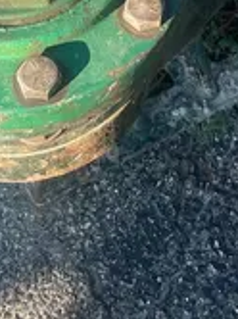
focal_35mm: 115
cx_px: 125
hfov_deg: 12.8
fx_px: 1057
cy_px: -312
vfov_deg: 14.4
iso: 50
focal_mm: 5.1
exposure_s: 1/891
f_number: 1.6
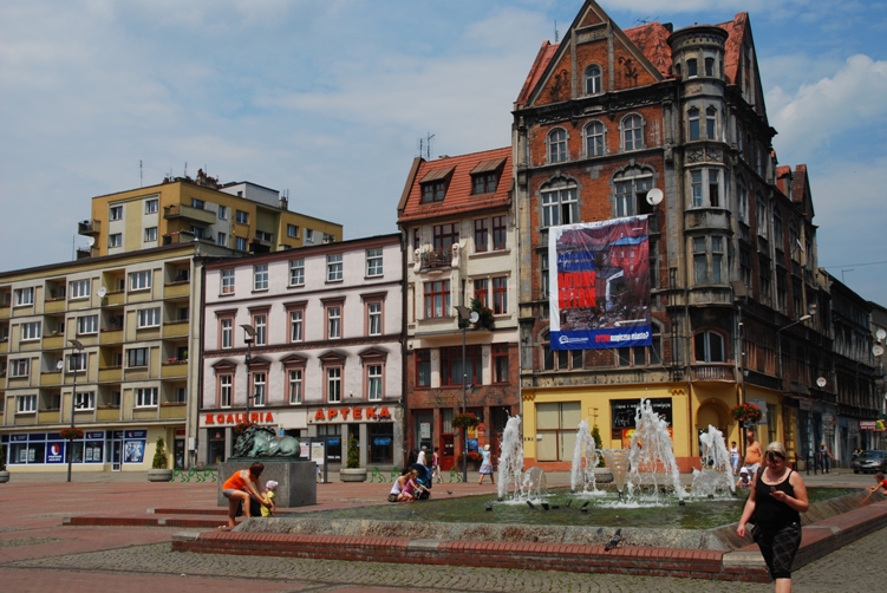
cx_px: 444
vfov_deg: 29.9
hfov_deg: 43.6
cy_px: 296
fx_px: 1110
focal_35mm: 45
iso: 100
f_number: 9
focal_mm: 30
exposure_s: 1/400
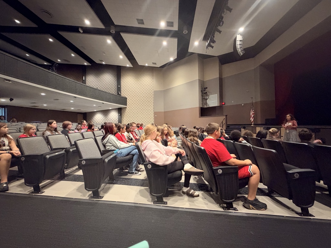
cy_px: 124
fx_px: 134
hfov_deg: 102.1
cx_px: 166
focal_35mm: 14
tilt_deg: +0.6
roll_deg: +1.1
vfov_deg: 85.7
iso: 1000
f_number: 2.2
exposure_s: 1/40
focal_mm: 2.22
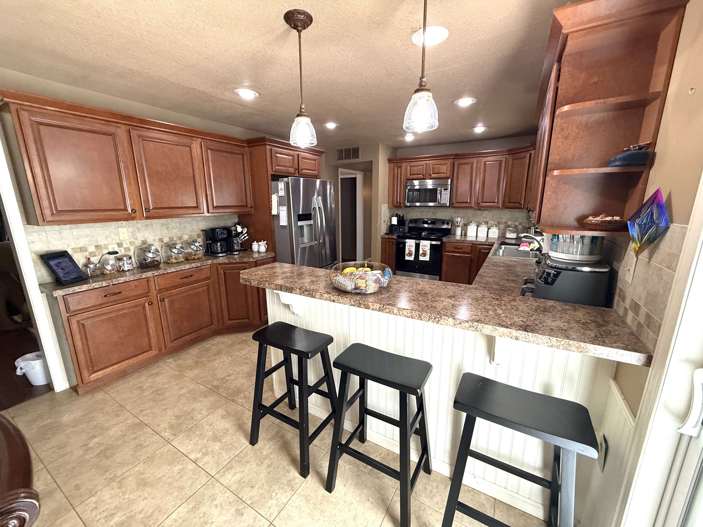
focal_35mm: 14
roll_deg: -0.1
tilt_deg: -12.8
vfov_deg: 85.7
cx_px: 352
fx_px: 284
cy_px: 264
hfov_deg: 102.1
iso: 320
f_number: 2.2
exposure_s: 1/120
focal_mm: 2.22
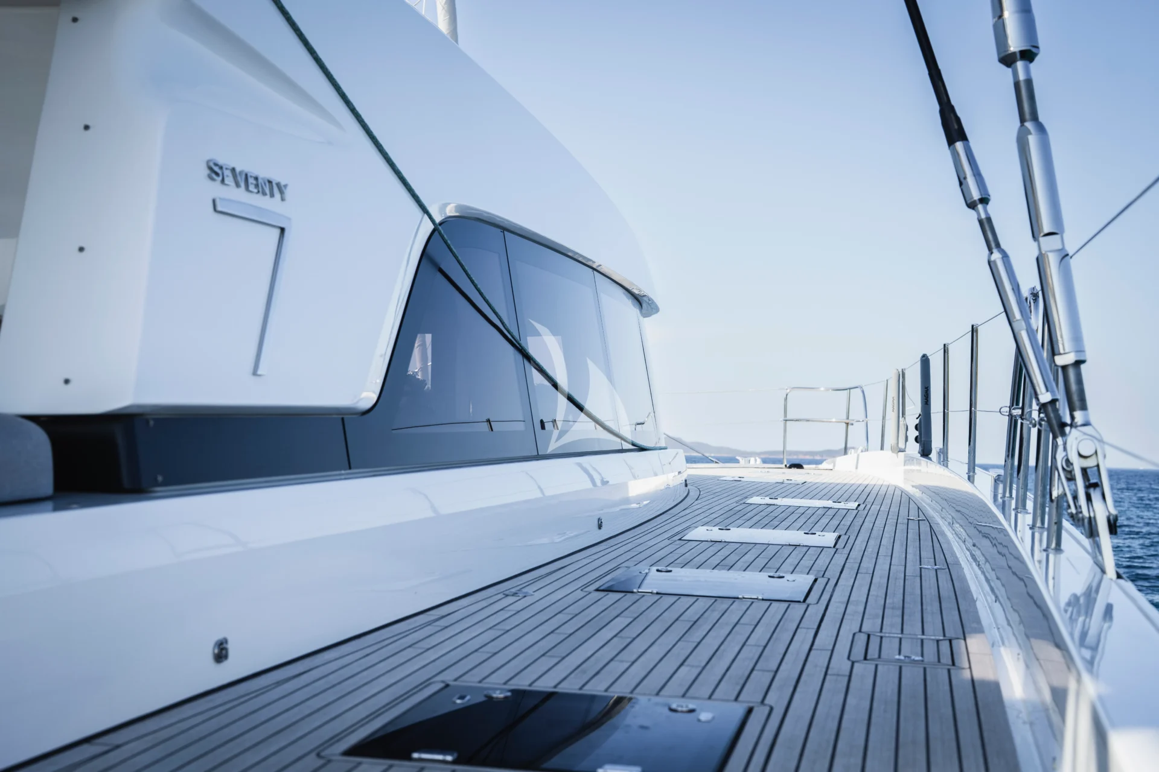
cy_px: 386
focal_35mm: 50
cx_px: 580
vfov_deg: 27.0
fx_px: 1610
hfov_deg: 39.6
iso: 250
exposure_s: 1/640
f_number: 4.5
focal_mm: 50
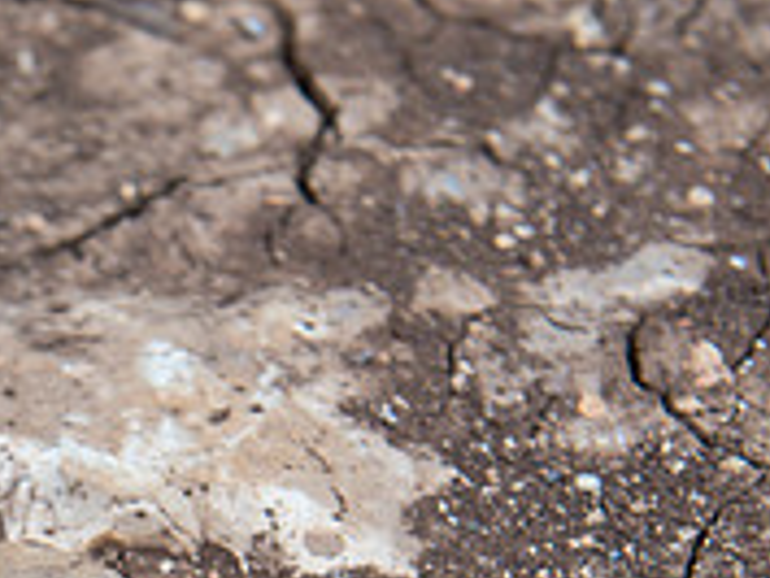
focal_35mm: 173
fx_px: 3851
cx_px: -152
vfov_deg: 8.4
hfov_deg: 11.2
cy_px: 802
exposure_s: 1/250
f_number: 3.5
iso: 100
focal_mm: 55
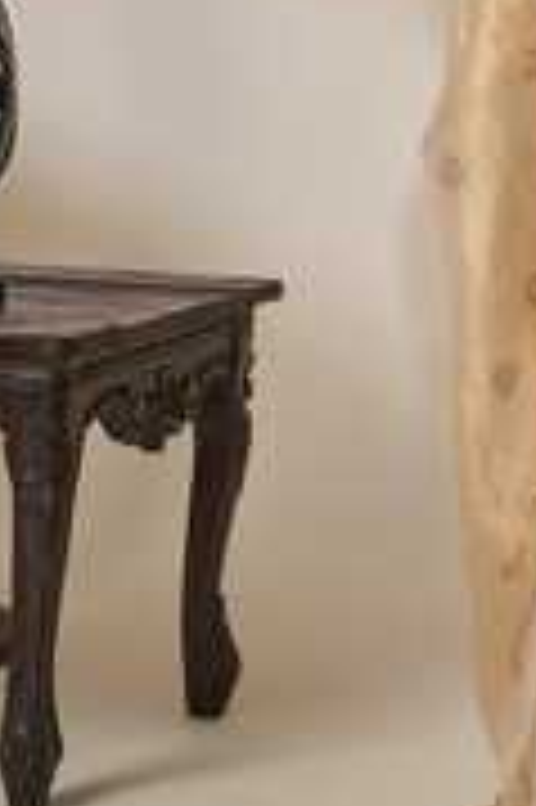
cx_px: 743
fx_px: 3222
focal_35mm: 144
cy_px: -29
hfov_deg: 9.3
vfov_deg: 14.0
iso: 250
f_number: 5.6
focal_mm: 49
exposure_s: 1/160
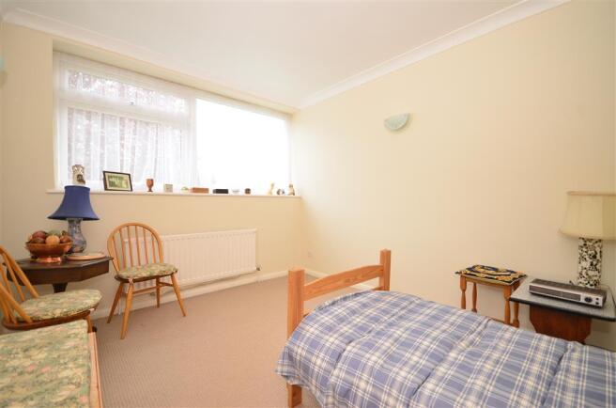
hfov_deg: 100.5
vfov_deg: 77.0
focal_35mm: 15
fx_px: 256
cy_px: 204
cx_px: 308
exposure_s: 1/50
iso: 200
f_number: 5
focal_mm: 10
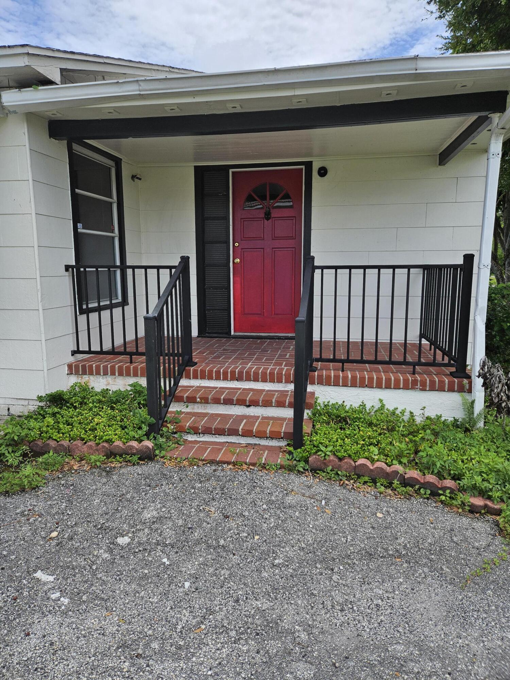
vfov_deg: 73.9
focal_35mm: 23
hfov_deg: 58.9
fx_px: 452
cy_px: 340
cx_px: 255
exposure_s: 1/1580
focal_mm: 5.4
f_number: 1.8
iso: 32
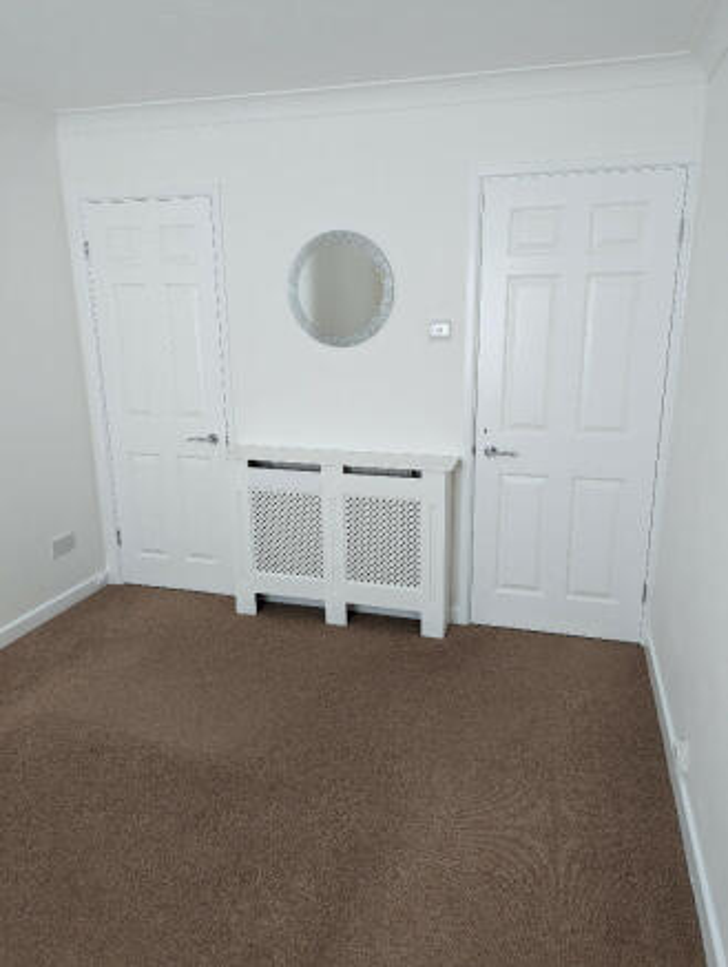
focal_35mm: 24
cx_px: 364
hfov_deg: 56.9
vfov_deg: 71.5
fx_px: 671
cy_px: 484
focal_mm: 6.81
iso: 67
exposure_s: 1/48.5
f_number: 1.85
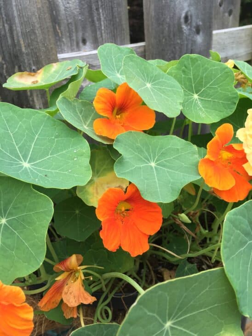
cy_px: 168
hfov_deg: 48.3
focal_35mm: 29
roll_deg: +6.0
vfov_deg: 61.6
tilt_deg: -26.2
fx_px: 281
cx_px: 126
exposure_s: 1/120
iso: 32
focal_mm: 4.15
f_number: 2.2
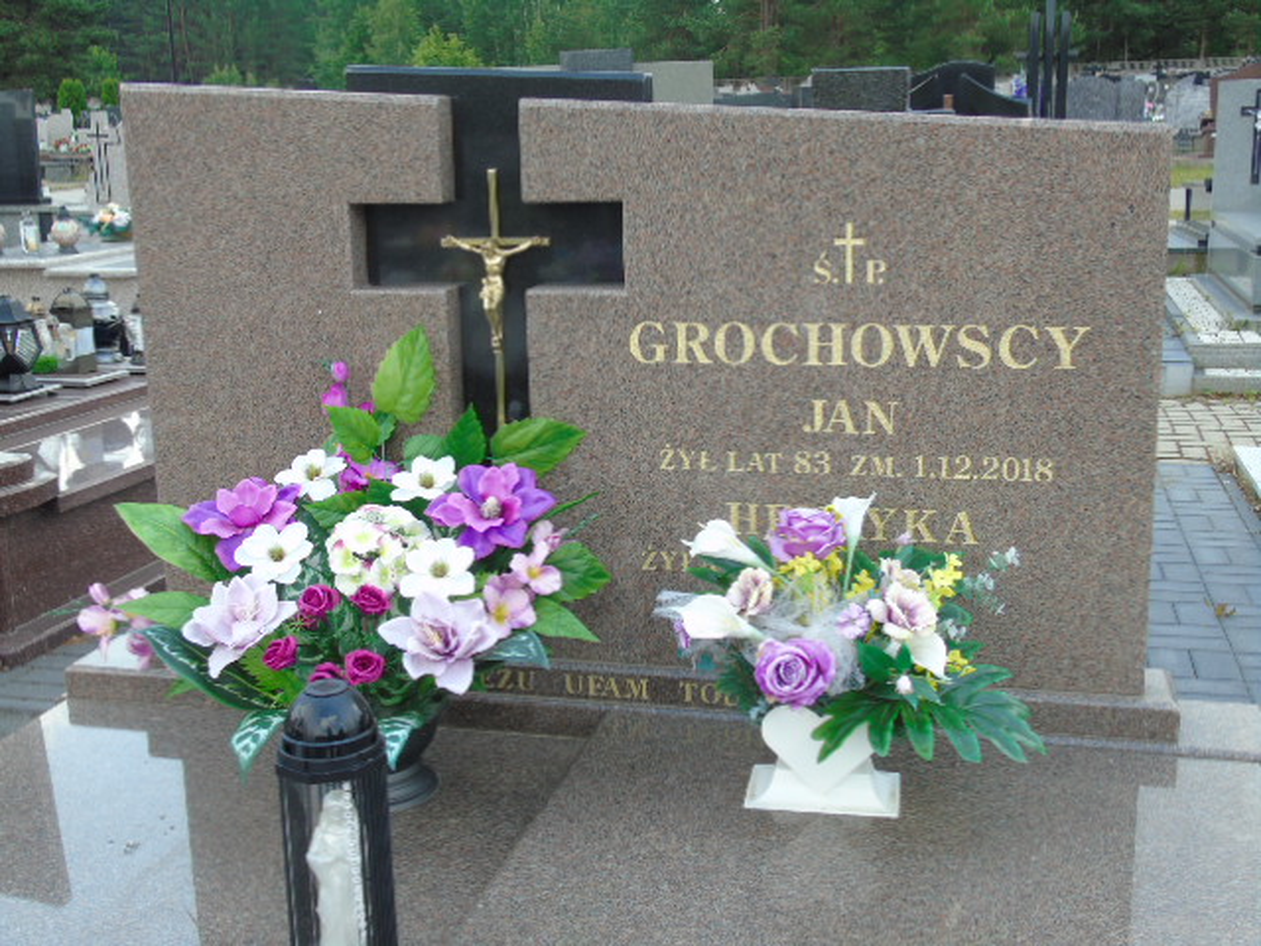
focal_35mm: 40
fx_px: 1457
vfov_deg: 36.0
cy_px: 473
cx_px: 630
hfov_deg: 46.8
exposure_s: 1/125
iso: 80
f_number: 3.9
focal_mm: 7.1
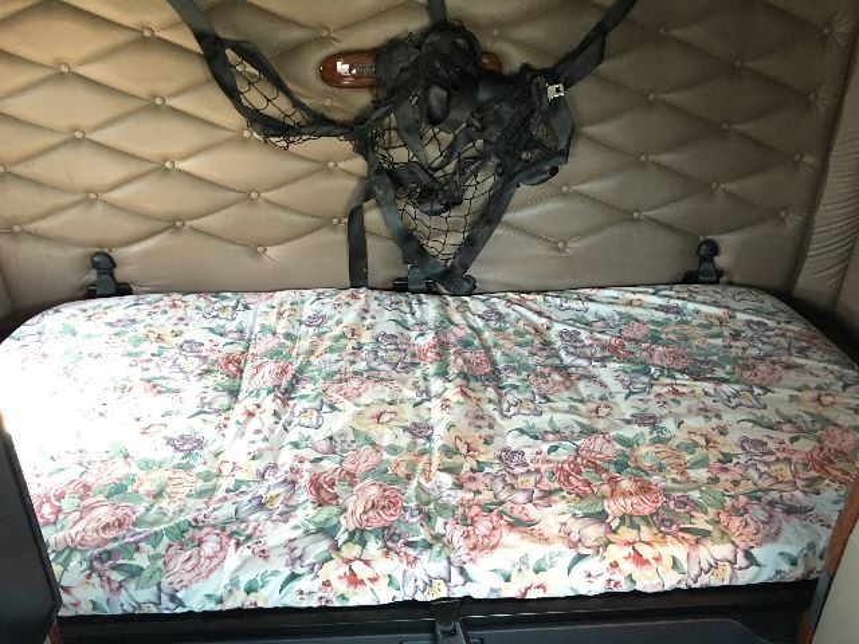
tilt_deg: -26.0
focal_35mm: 29
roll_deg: +0.2
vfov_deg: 48.2
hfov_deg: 61.7
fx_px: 720
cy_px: 322
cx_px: 430
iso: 100
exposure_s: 1/10
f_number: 2.2
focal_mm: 4.15
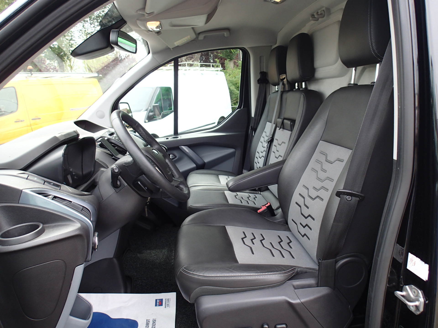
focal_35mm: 25
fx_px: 316
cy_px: 164
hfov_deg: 69.4
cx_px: 219
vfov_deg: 54.9
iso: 100
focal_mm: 4.5
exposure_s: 1/125
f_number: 2.8
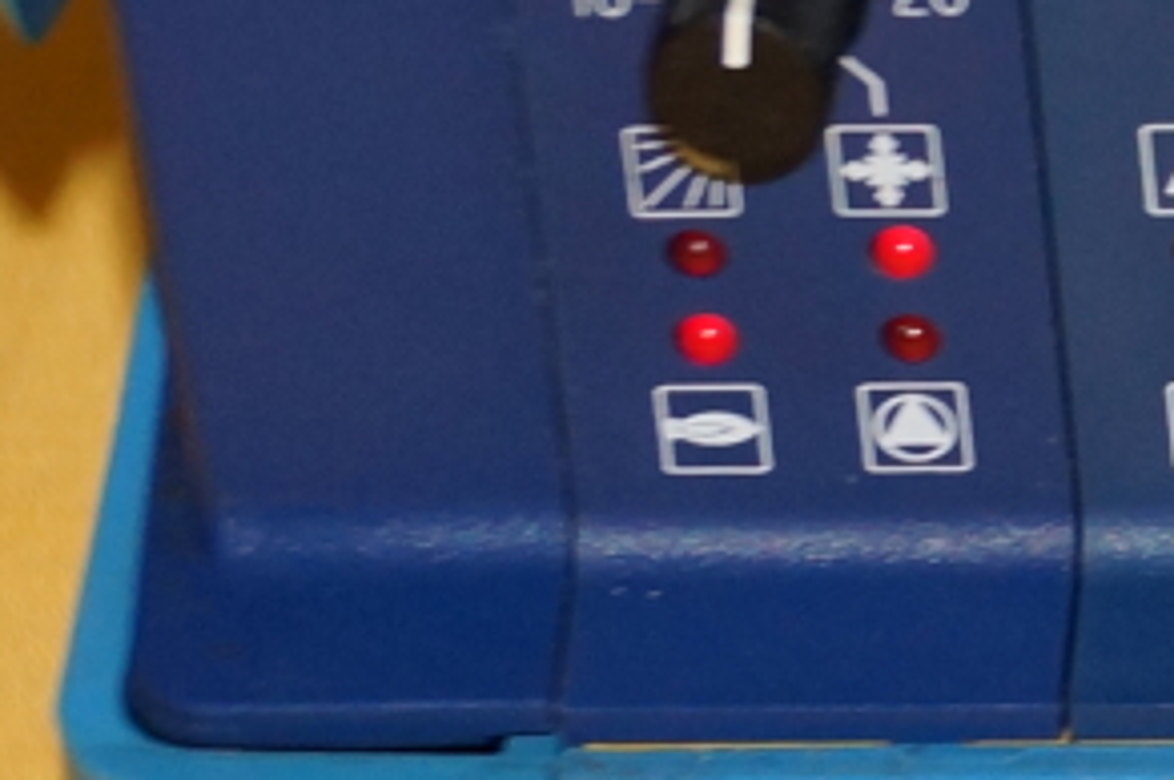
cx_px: 3807
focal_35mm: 543
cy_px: 515
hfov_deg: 3.7
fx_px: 17697
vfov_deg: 2.5
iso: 400
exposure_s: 1/60
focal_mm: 55
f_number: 5
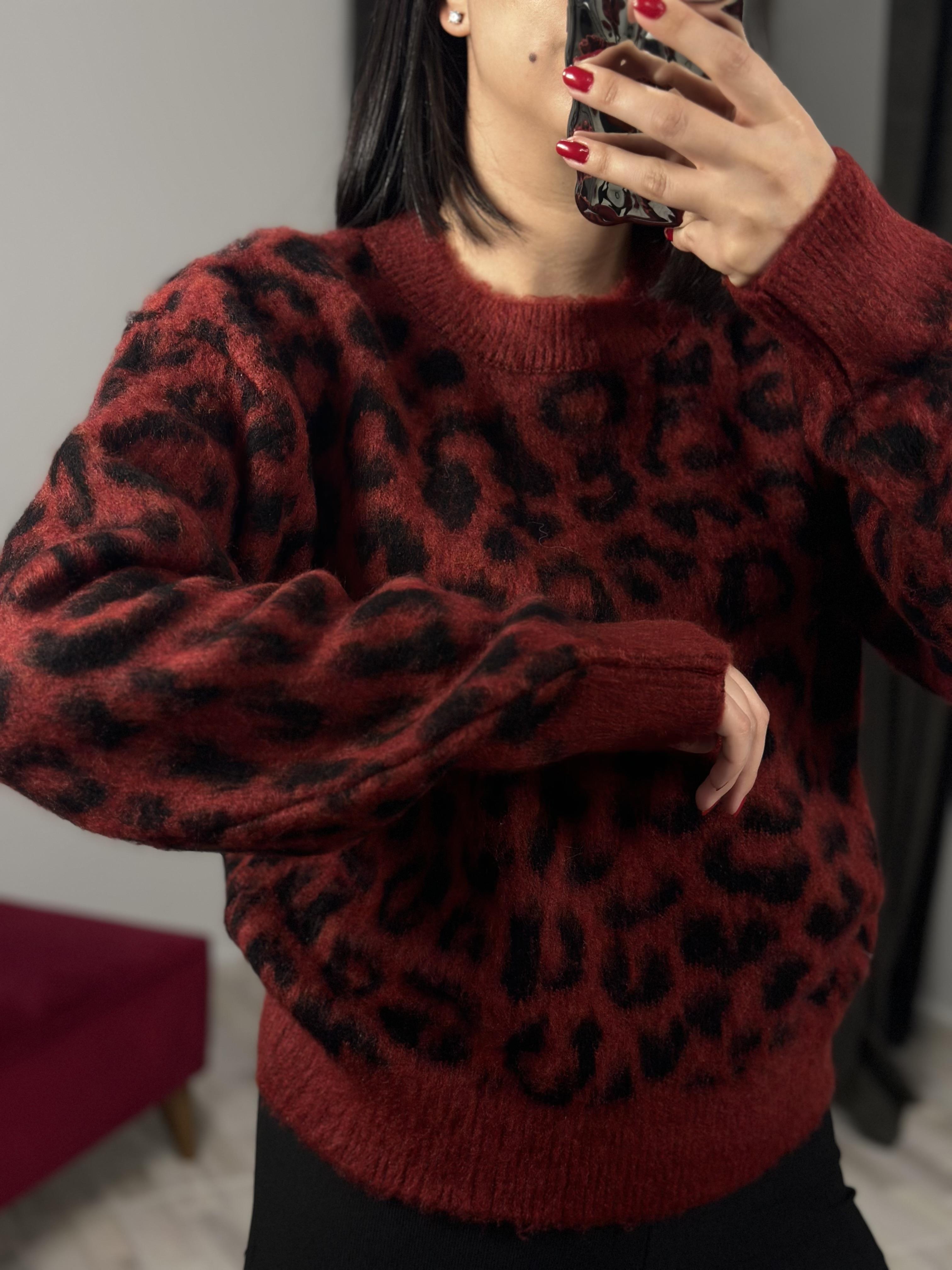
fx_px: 1760
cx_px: 476
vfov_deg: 39.7
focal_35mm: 48
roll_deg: -0.1
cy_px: 635
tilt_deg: -32.1
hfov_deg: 30.3
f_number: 1.78
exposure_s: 1/100
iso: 200
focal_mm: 6.86
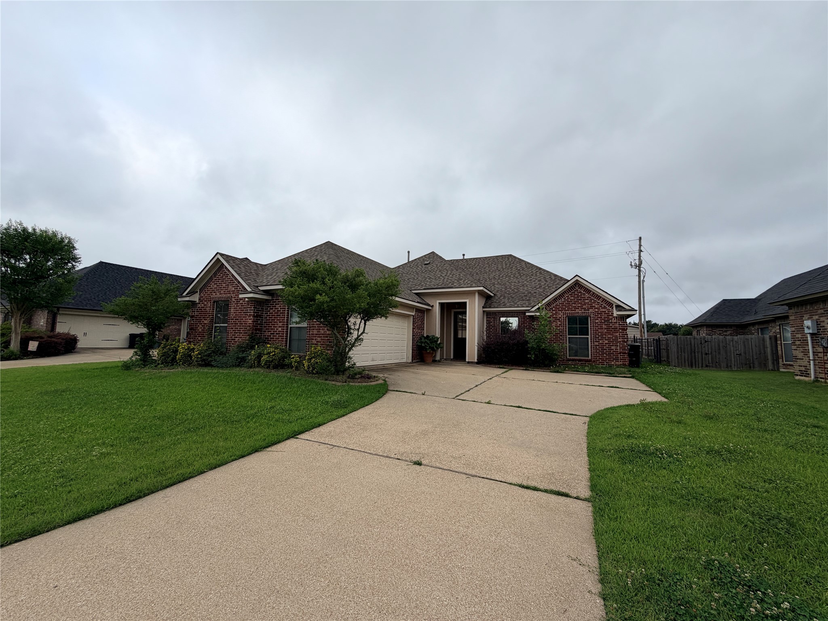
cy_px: 310
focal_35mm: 14
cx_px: 414
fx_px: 335
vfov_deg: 85.7
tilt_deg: +6.5
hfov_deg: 102.1
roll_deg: -2.2
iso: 32
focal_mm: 2.22
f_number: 2.2
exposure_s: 1/770
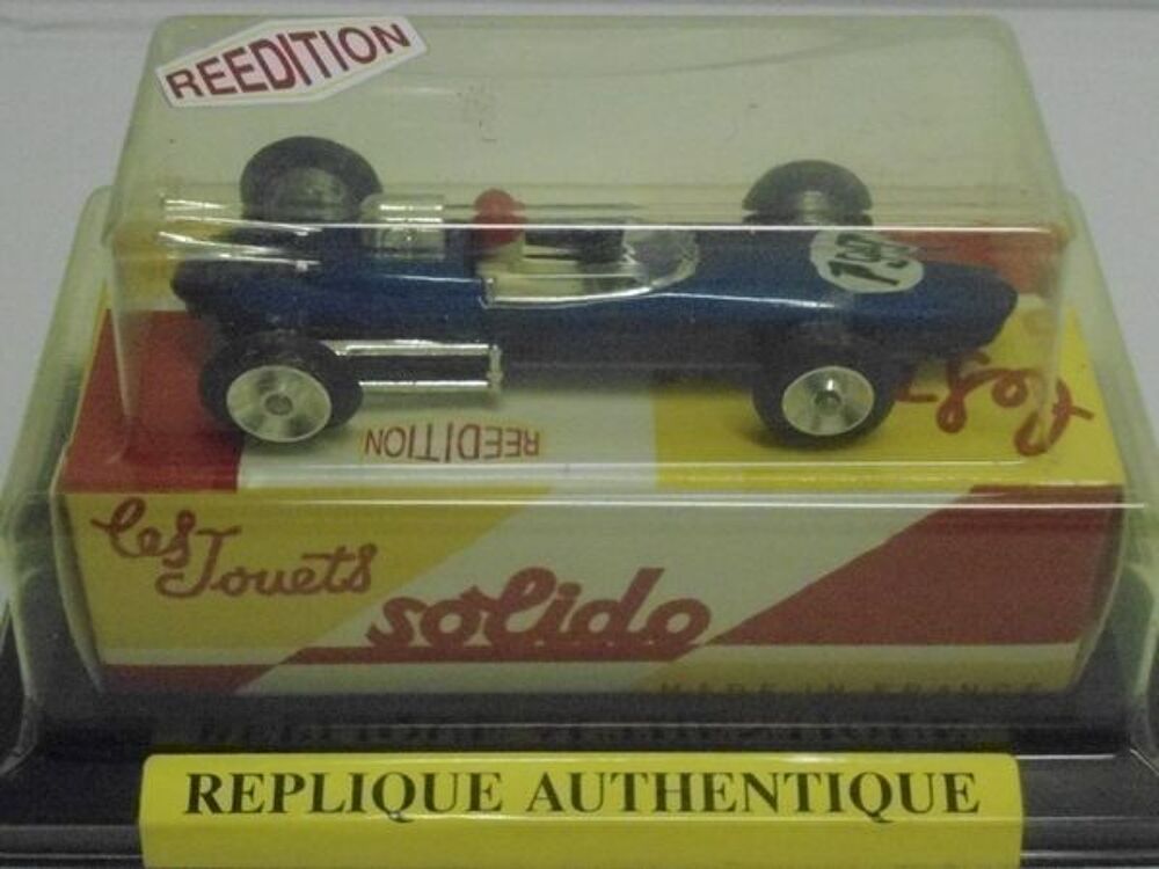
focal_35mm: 63
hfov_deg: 30.7
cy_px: 434
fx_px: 2109
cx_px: 580
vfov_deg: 23.3
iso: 1600
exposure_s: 1/160
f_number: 4.2
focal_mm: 11.2
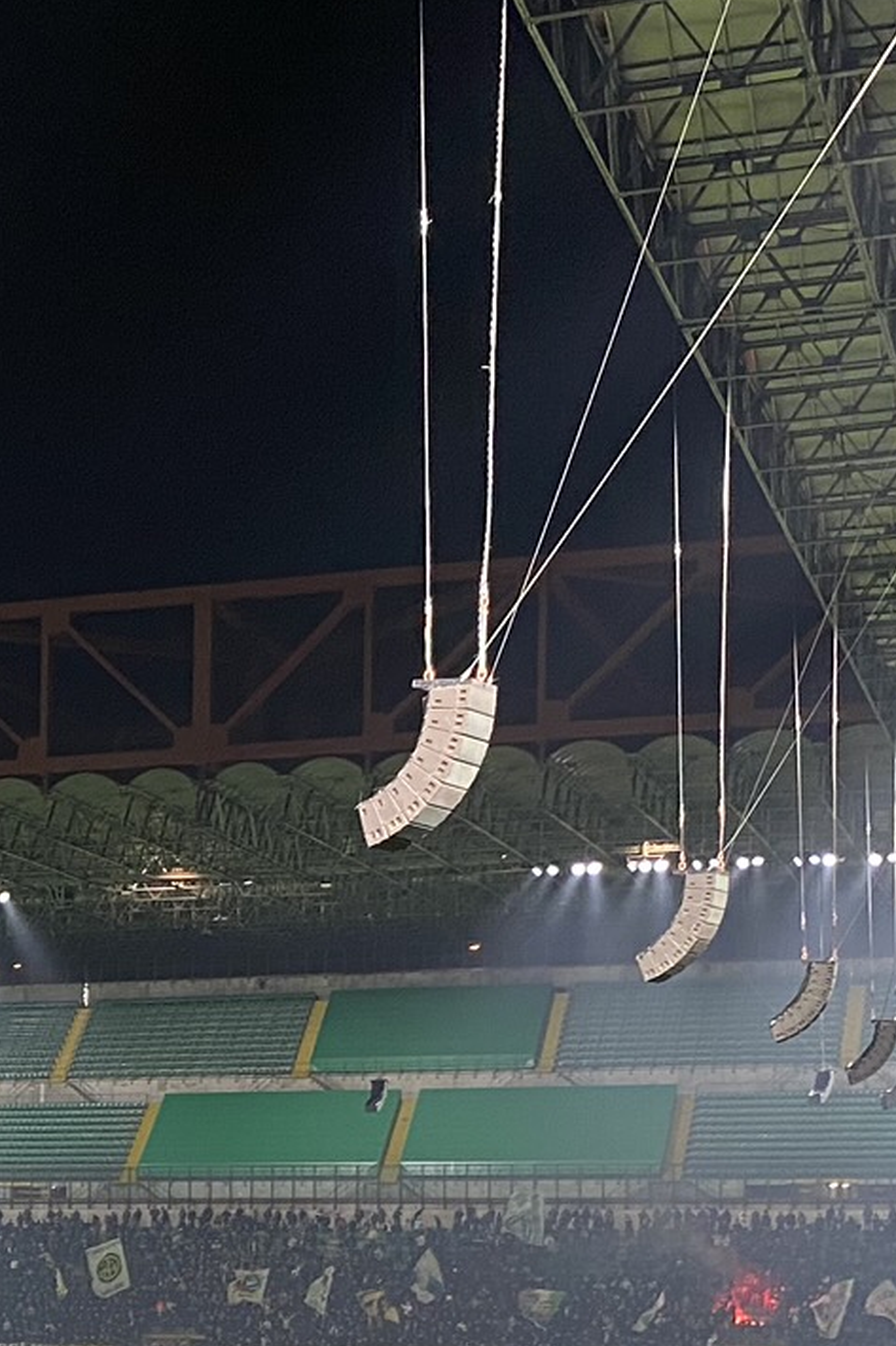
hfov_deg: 16.8
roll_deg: -1.1
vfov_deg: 24.9
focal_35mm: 78
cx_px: -138
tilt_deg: -1.3
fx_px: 2913
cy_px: 1321
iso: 80
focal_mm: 4.25
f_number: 1.8
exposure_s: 1/50
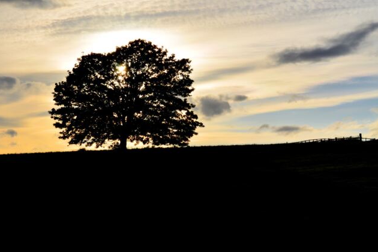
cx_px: 189
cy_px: 126
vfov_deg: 17.9
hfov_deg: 26.7
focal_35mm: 76
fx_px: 798
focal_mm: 50
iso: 100
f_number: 11
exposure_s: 1/500
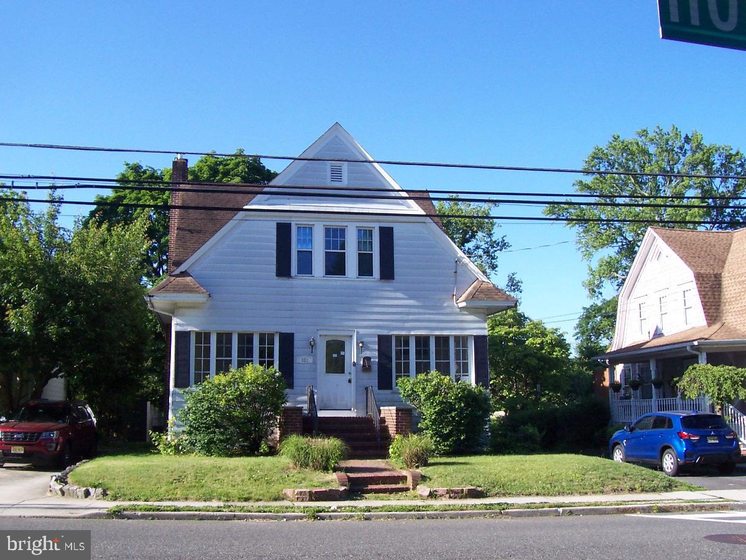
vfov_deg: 38.7
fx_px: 797
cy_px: 280
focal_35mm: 37
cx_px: 373
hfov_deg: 50.1
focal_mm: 5.6
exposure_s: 1/250
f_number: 5.6
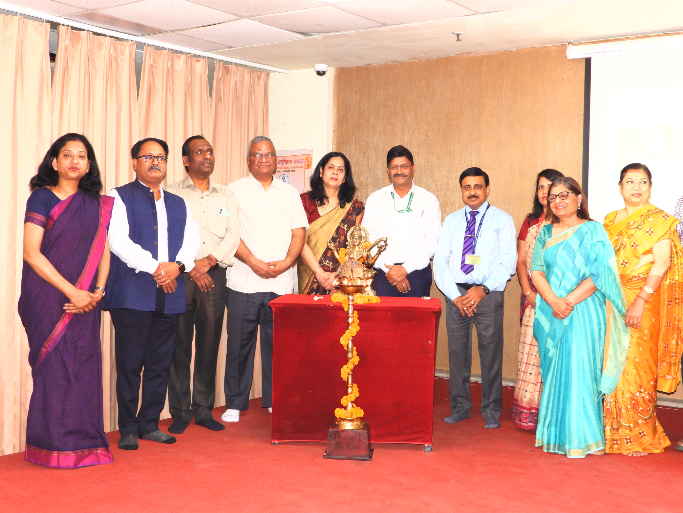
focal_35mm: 44
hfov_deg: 42.9
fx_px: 868
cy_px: 256
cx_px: 342
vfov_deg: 32.9
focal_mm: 7.9
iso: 200
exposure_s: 1/30
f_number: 3.2
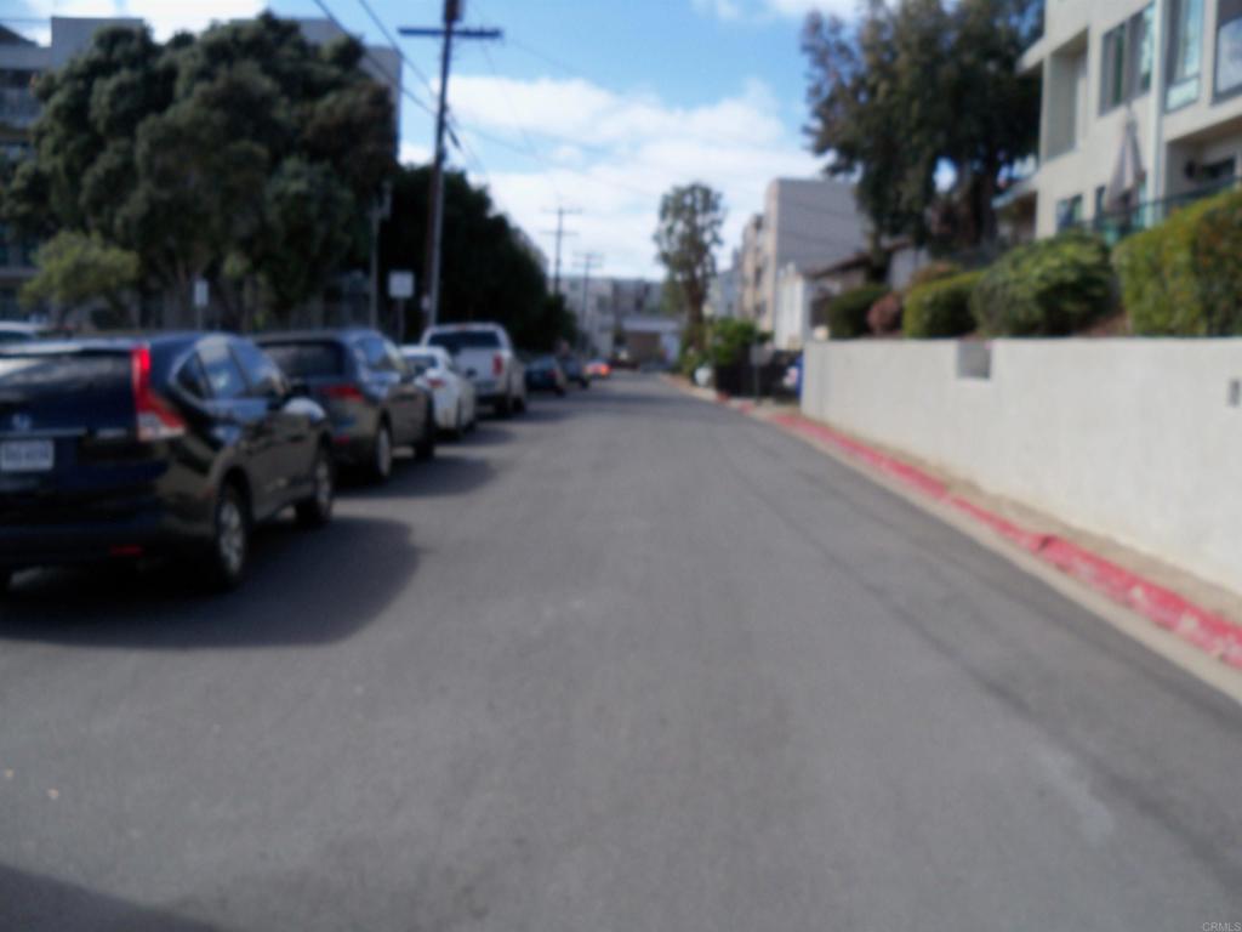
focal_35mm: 35
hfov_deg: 52.6
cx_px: 621
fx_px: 1256
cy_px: 466
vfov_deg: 40.7
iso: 80
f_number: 3.5
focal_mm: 6.2
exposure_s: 1/640
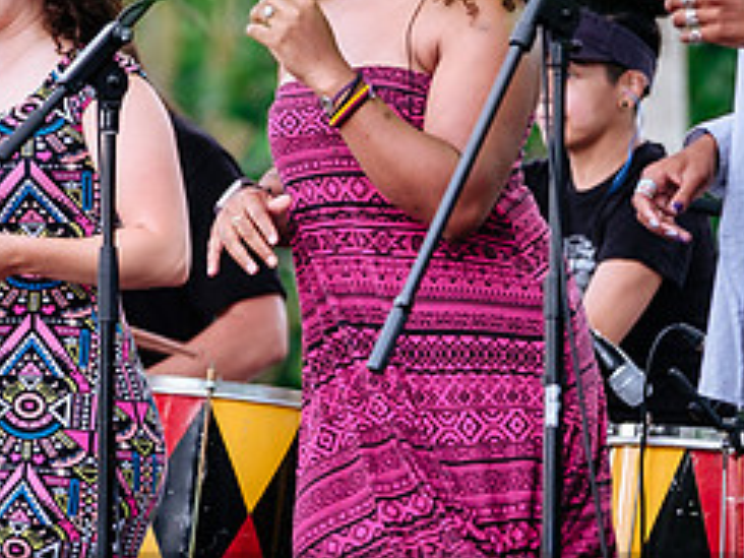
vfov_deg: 2.8
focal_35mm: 536
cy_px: 305
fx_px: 11520
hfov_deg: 3.7
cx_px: 277
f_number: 2.8
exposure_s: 1/200
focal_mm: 140
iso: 200
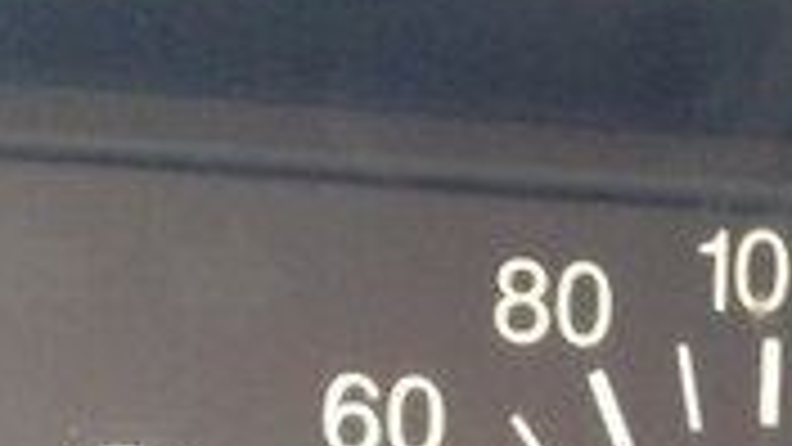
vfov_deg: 8.4
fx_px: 2835
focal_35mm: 135
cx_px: 464
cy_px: 980
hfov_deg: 15.9
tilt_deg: -22.0
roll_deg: -3.3
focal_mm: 4.12
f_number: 2.4
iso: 50
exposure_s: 1/20
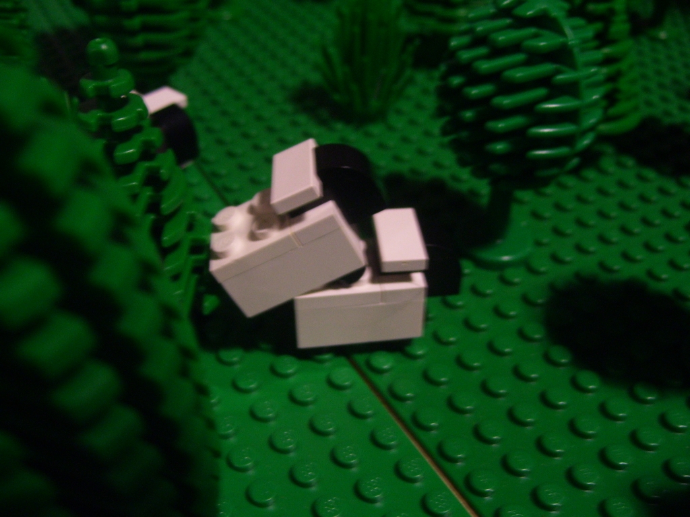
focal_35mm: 37
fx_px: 738
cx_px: 345
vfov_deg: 38.7
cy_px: 258
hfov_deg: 50.1
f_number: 2.7
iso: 160
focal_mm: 6
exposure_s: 1/8
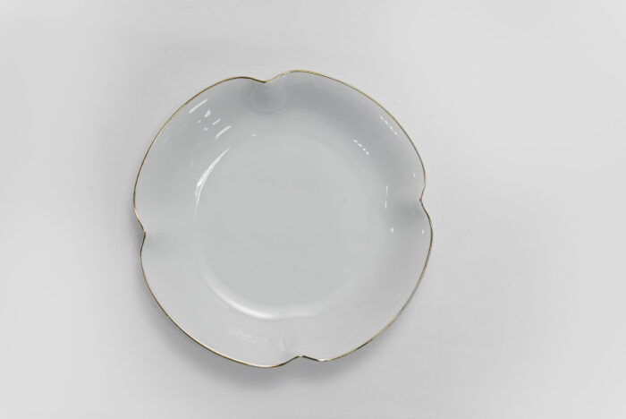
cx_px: 313
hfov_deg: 31.9
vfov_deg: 21.6
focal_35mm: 63
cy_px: 210
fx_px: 1096
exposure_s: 1/100
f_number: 13
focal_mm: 63
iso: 3200
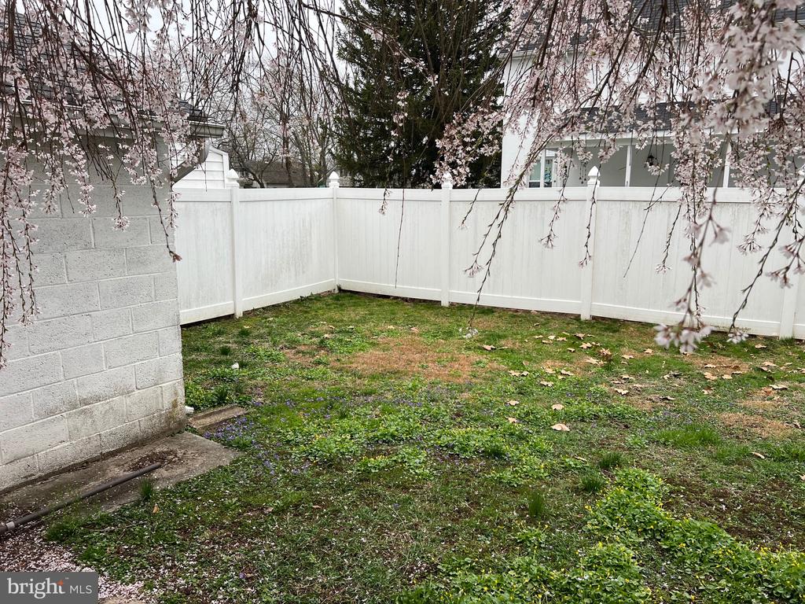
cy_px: 302
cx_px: 402
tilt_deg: -10.9
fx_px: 605
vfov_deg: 53.1
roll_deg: +0.4
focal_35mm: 26
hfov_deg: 67.3
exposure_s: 1/153
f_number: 1.5
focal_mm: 5.7
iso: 40
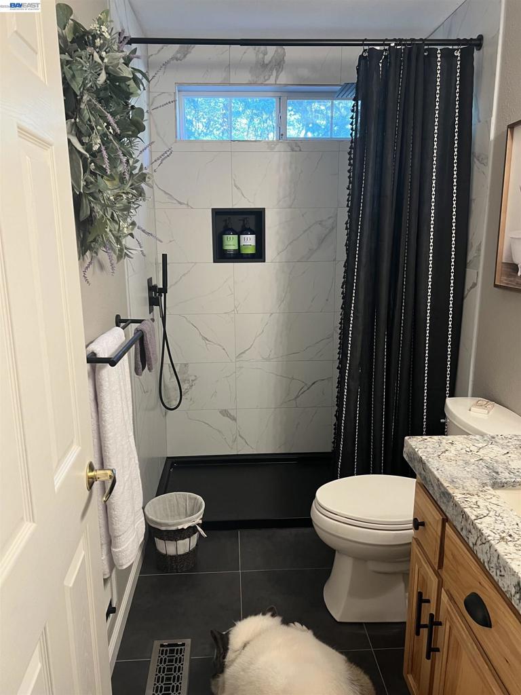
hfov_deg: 53.1
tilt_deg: -11.4
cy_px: 348
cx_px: 260
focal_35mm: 26
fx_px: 522
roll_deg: +1.0
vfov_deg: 67.3
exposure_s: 1/60
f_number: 1.5
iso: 200
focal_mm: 5.7
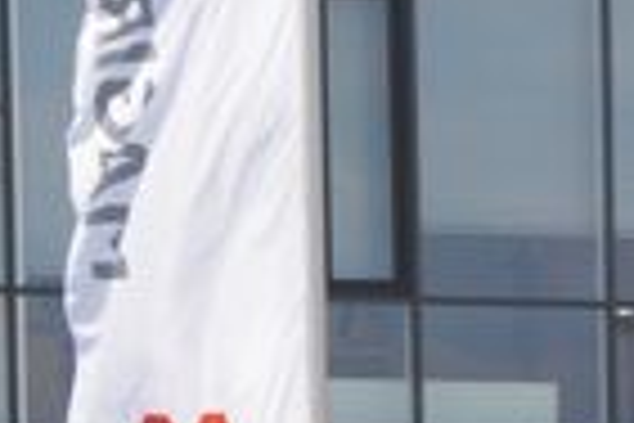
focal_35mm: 596
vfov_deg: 2.3
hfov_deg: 3.4
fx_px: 10495
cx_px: 1628
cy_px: 742
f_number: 11
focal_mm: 70
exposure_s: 1/160
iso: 200
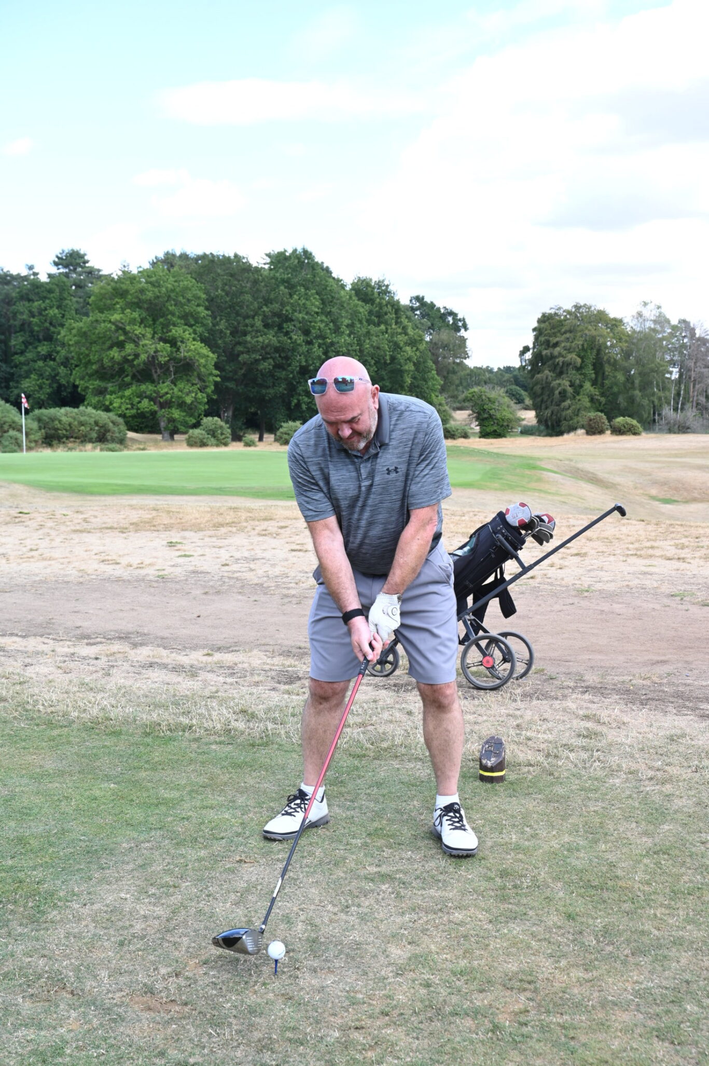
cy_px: 533
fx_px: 1213
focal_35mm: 41
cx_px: 354
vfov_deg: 47.4
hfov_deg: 32.6
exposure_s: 1/100
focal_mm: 41
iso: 200
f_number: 9
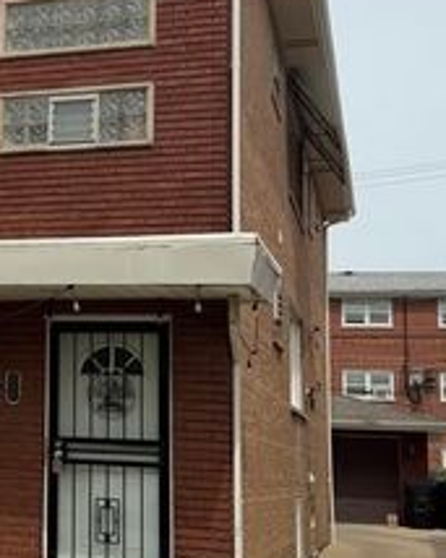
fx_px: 1205
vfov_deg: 26.1
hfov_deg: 19.8
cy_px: 249
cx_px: -81
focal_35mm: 73
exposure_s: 1/6173
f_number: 1.78
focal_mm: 6.76
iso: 80
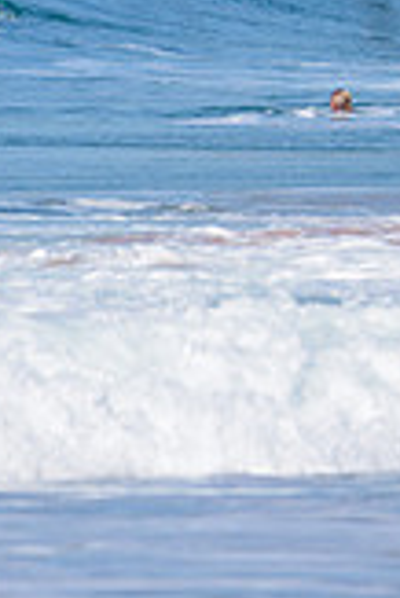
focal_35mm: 1782
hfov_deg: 0.8
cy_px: -68
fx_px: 29635
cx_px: 1042
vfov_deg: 1.2
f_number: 5.6
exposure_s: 1/2000
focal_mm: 500
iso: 110
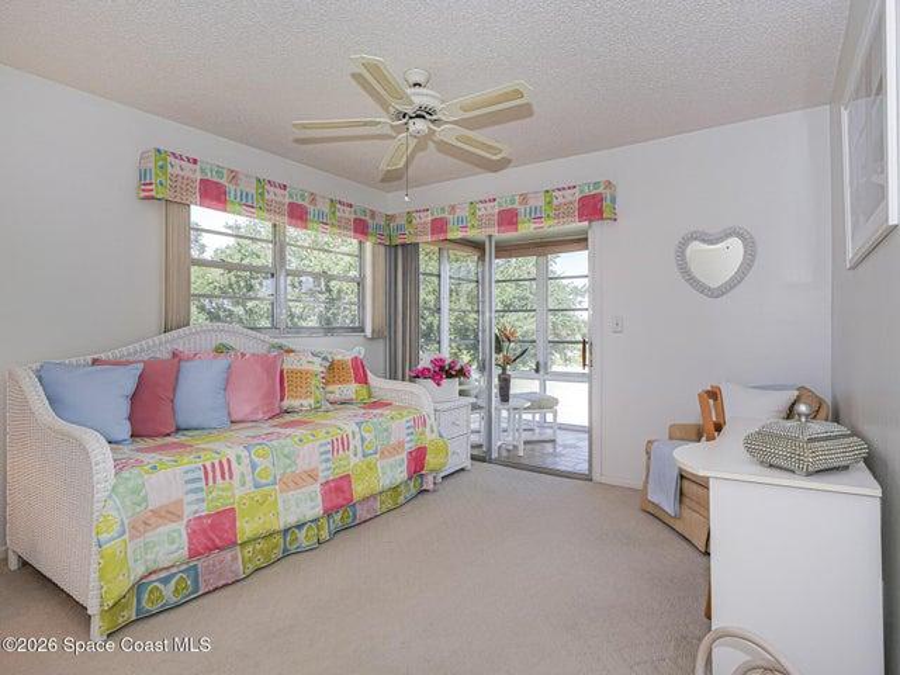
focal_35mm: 18
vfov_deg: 71.6
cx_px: 450
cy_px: 338
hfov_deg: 87.8
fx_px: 468
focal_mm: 9
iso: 250
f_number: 3.1
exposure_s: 1/200
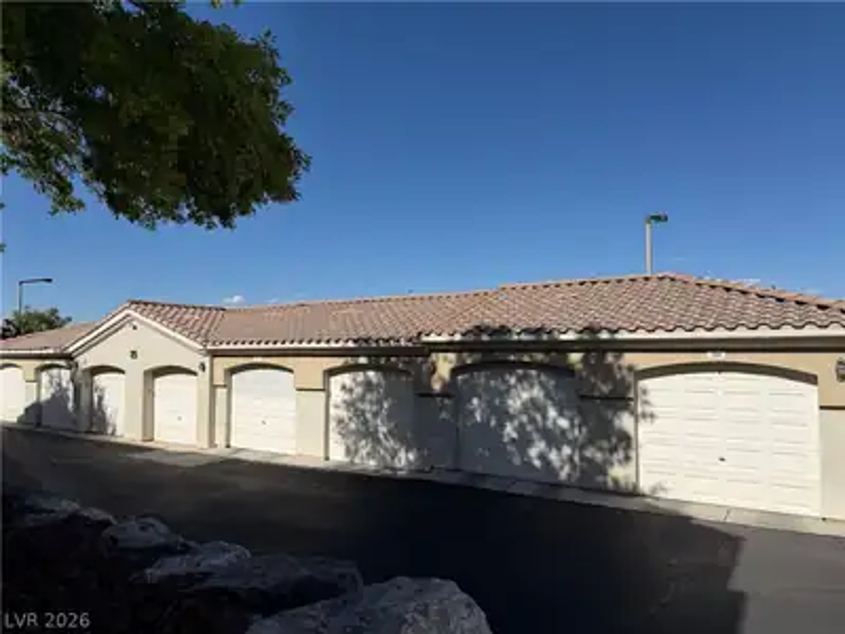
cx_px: 422
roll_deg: +0.1
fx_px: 586
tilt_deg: +2.3
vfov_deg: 56.8
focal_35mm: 24
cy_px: 317
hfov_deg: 71.6
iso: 80
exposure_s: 1/8130
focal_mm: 6.76
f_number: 1.78
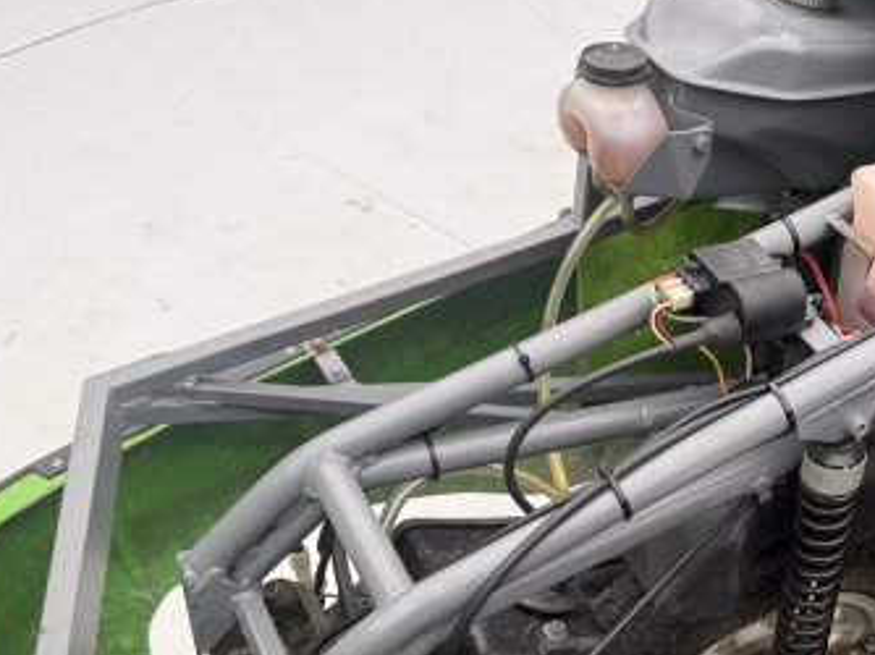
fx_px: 1162
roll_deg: -0.1
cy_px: 550
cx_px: 676
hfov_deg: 39.9
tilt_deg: -44.2
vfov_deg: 30.5
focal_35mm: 46
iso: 125
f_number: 1.78
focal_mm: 6.76
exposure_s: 1/49
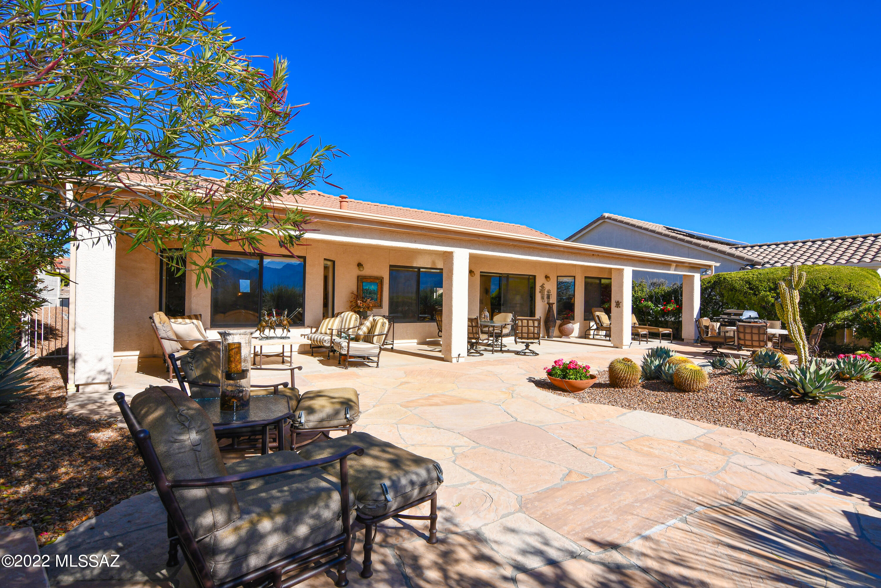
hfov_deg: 96.7
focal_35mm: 16
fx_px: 392
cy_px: 294
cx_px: 440
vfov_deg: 73.7
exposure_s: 1/250
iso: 100
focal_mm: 11
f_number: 11
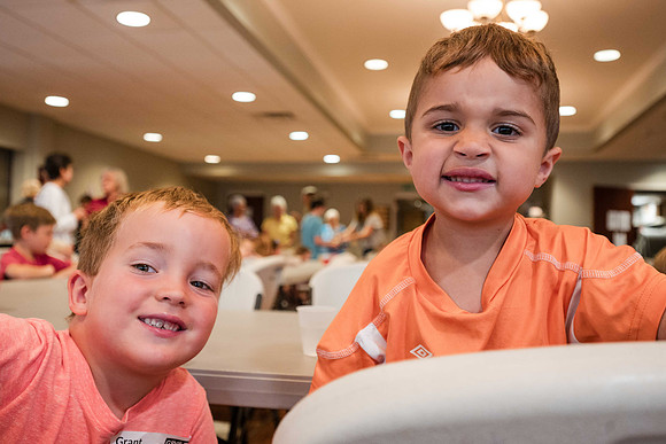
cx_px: 330
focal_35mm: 32
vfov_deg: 41.3
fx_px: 590
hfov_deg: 58.9
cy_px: 221
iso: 3200
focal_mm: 29
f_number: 4
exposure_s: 1/125
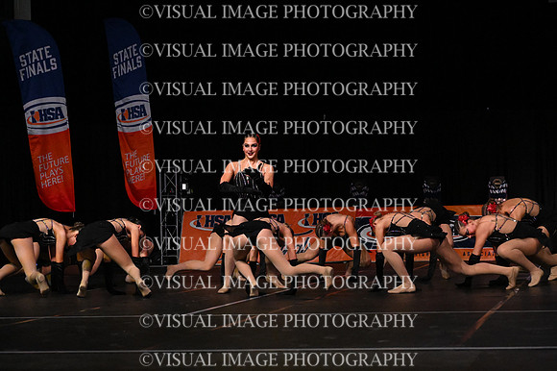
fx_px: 1438
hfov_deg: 21.9
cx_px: 278
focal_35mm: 93
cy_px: 186
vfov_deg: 14.7
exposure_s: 1/1000
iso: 8000
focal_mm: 62
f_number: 4
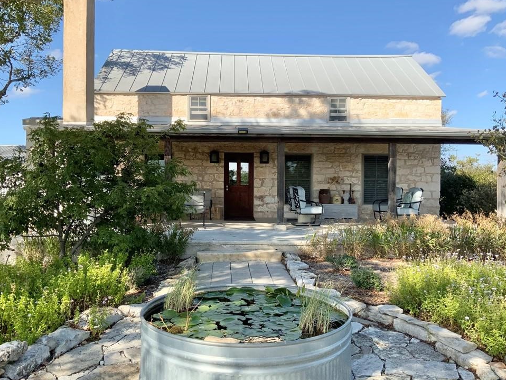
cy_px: 188
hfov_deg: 58.4
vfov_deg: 45.4
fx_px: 453
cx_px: 251
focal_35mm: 31
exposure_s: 1/1451
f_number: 1.8
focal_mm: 3
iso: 16
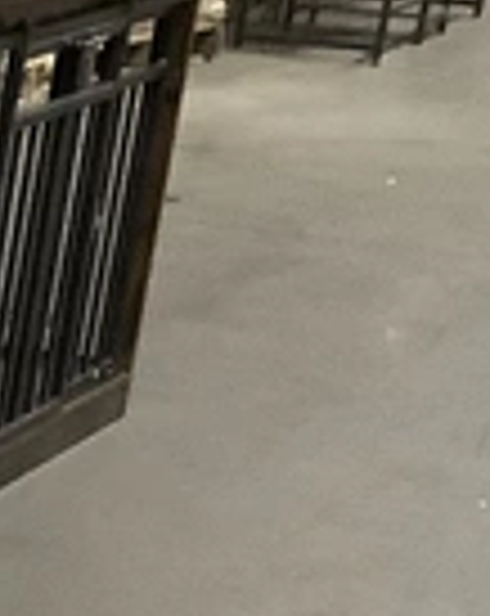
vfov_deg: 11.1
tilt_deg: -23.5
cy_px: 973
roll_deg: -1.7
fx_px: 3019
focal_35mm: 166
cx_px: -1092
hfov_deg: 7.8
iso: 640
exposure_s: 1/30
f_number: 2.4
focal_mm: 3.3
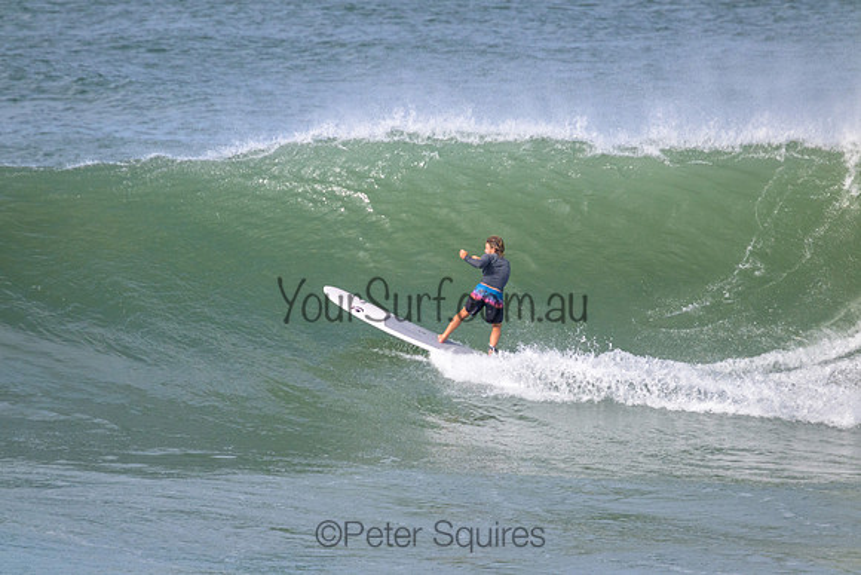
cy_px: 288
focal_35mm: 800
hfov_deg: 2.6
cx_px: 430
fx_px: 19137
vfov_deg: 1.7
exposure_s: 1/2000
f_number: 11
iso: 1600
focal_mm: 800
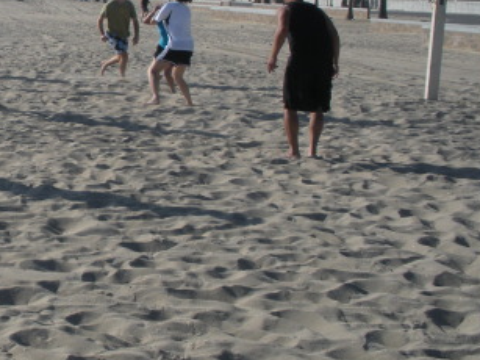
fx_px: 1040
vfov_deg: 19.5
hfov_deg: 24.8
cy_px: 86
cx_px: -3
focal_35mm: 75
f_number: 5.6
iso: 64
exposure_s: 1/435
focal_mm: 6.3
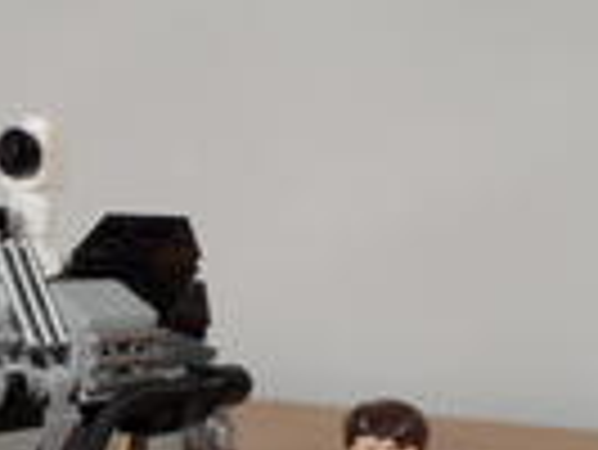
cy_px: 351
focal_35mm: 65
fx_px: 1124
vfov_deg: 22.4
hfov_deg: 26.3
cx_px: -135
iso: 200
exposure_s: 1/45
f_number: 3.2
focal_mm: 4
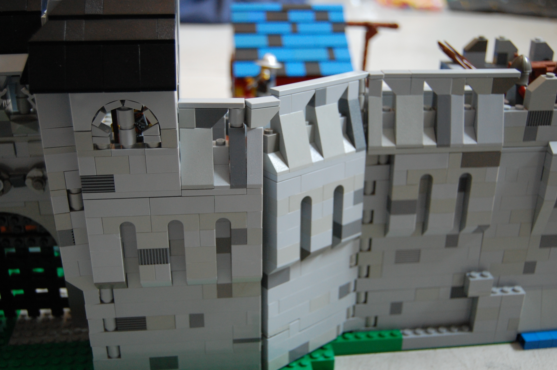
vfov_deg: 29.8
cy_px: 185
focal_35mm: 45
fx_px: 696
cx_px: 278
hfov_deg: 43.6
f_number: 4.2
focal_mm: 30
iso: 800
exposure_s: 1/25
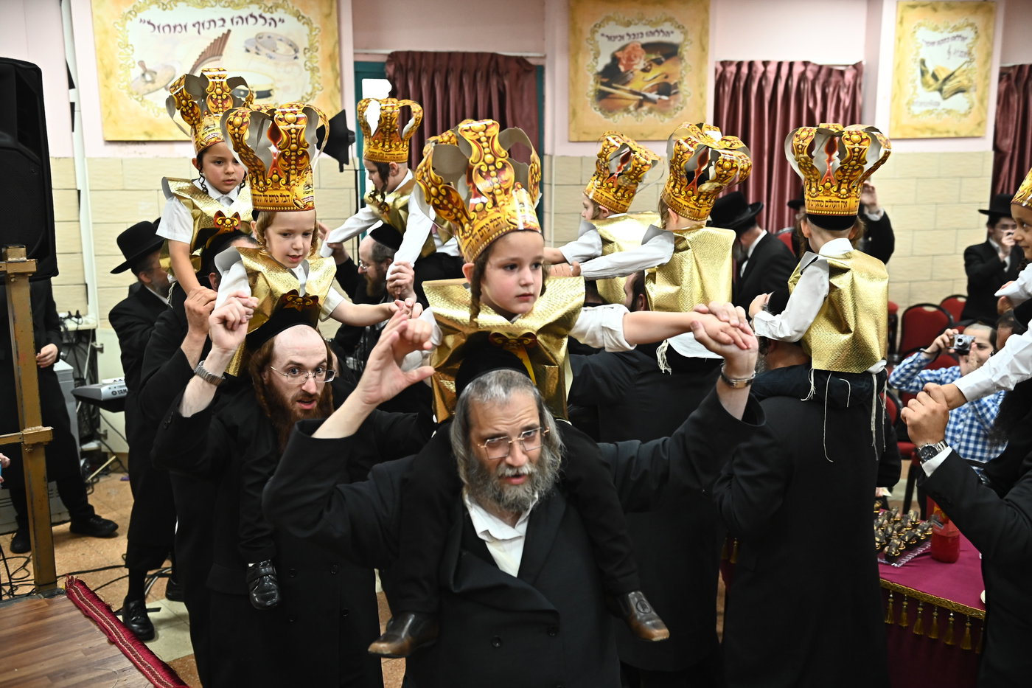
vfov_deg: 35.0
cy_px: 344
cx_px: 516
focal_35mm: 38
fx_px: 1089
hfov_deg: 50.7
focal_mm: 38
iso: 2500
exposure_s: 1/160
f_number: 3.5
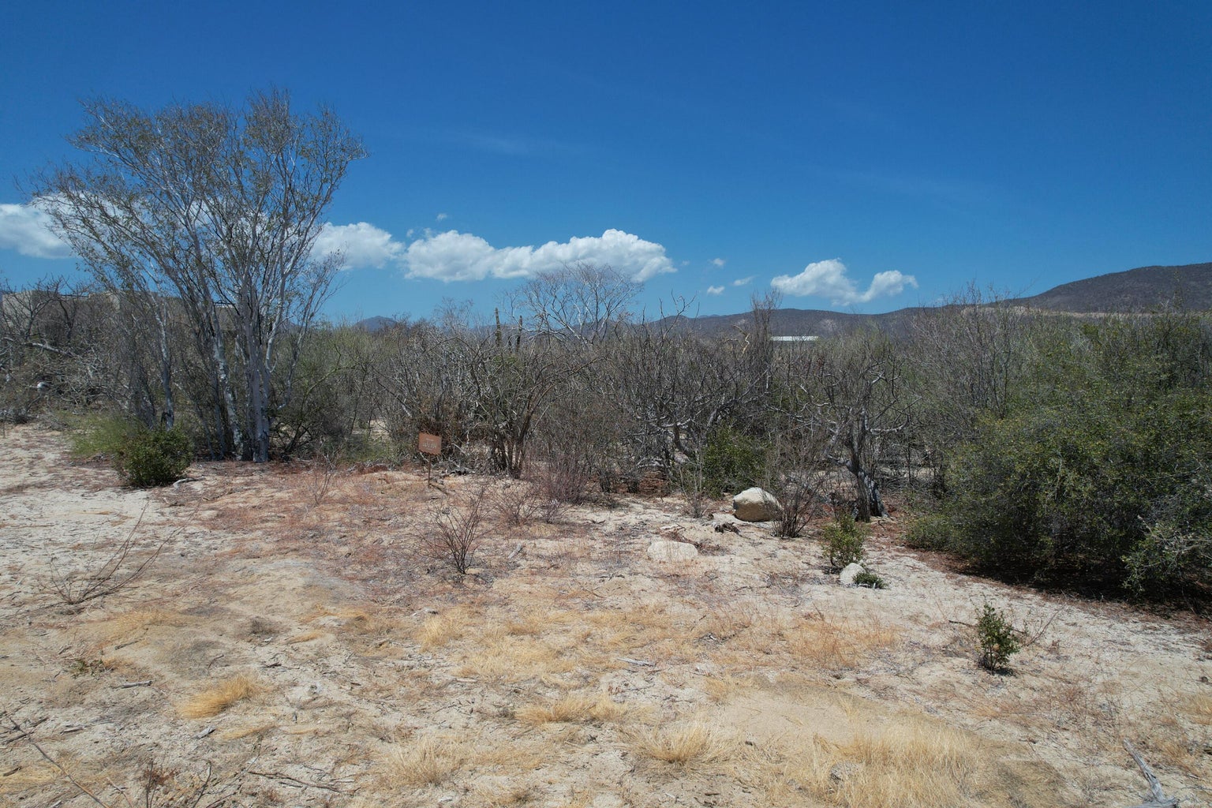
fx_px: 741
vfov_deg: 57.2
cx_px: 606
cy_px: 404
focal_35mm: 22
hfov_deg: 78.6
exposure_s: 1/3200
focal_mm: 8.38
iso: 100
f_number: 2.8
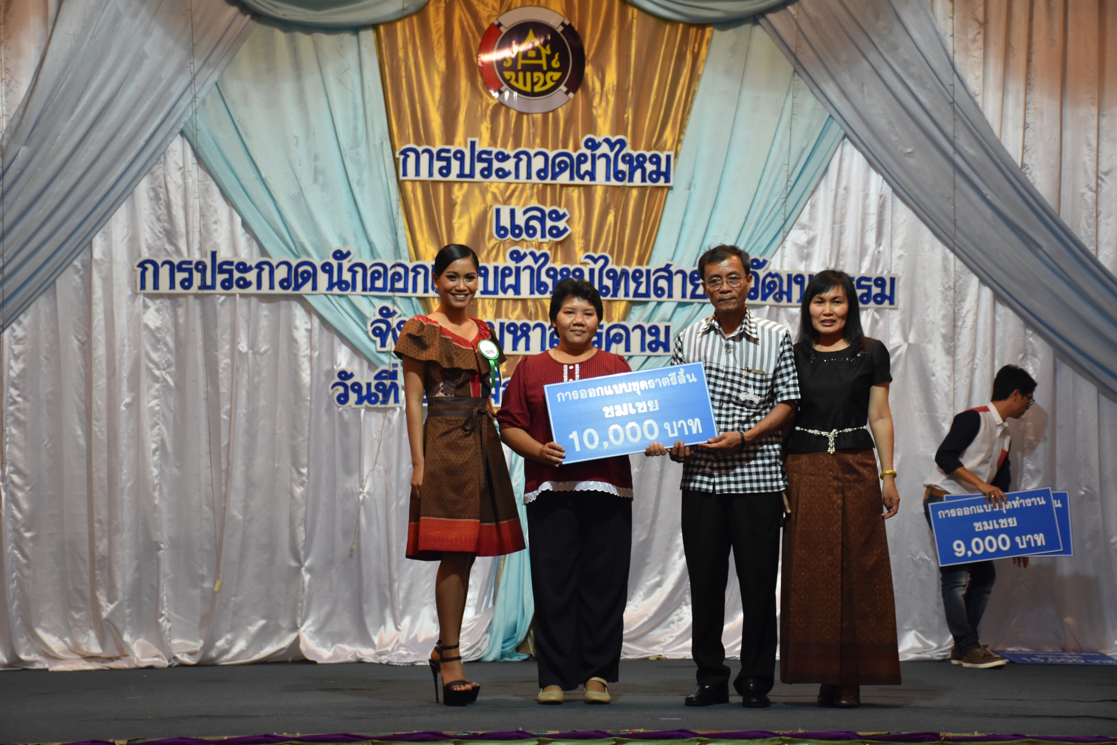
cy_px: 372
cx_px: 558
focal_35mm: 78
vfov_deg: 17.5
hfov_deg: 26.0
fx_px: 2420
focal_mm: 52
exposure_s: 1/60
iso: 1100
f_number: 4.8
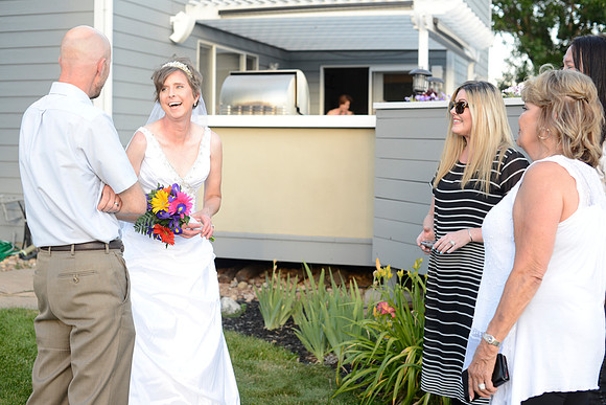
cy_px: 202
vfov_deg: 27.0
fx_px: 842
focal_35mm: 50
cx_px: 303
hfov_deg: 39.6
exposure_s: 1/250
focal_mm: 50
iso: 400
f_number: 4
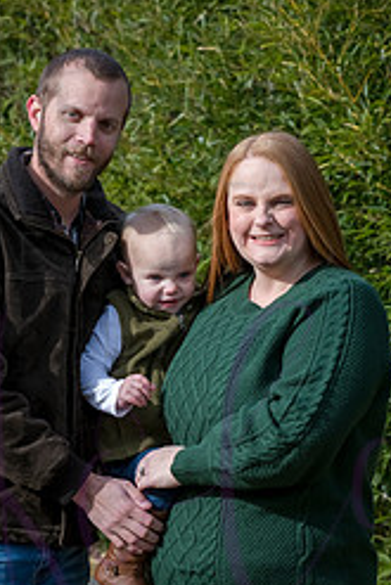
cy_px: 336
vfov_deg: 11.3
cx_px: 173
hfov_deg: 7.6
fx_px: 2961
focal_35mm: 182
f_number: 8
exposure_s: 1/1000
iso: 400
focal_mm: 100
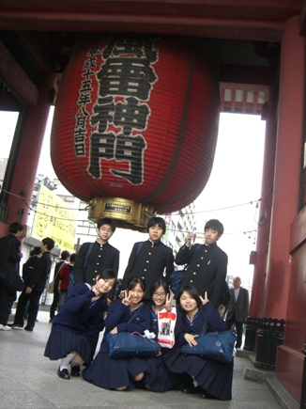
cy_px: 204
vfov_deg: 49.0
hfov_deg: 37.7
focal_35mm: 38
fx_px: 448
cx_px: 153
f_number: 2.7
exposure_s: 1/250
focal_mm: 6.2
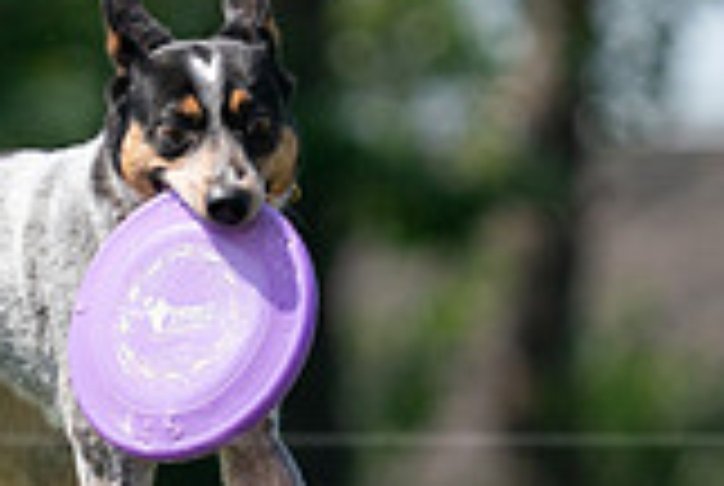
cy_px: 659
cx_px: 265
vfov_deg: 0.9
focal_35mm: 1508
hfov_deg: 1.4
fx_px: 30383
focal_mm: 419
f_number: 6.3
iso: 1250
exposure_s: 1/4000
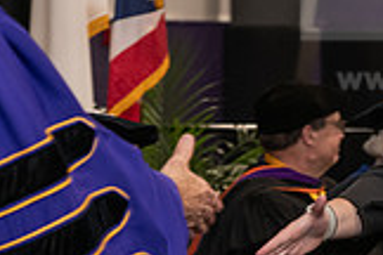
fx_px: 2670
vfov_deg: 5.5
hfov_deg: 8.2
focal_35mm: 251
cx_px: 229
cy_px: 129
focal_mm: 70
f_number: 5
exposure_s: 1/125
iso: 2000
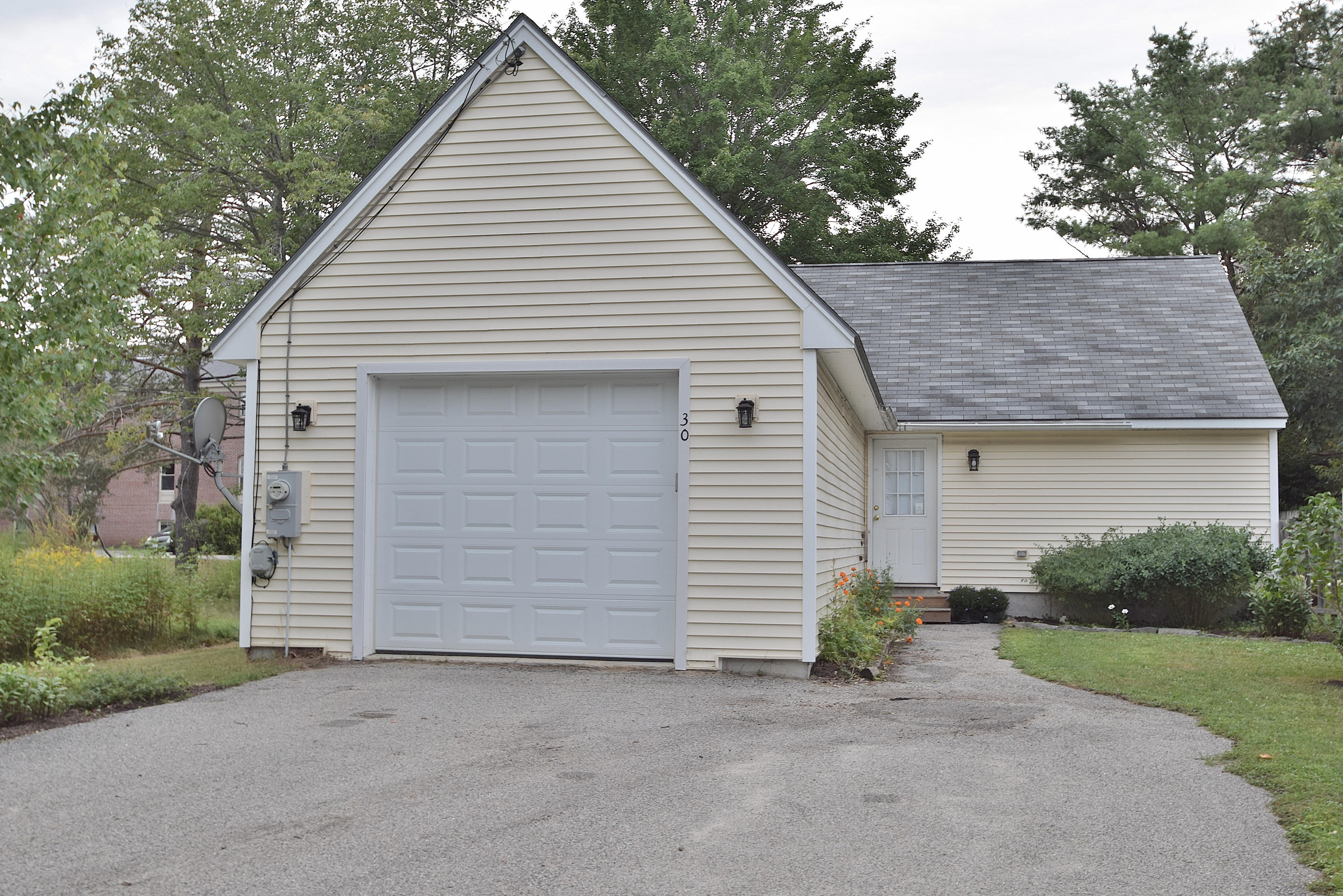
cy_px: 439
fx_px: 1418
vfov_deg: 35.1
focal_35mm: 38
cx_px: 682
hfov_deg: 50.7
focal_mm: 24
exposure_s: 1/160
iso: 100
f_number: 6.3
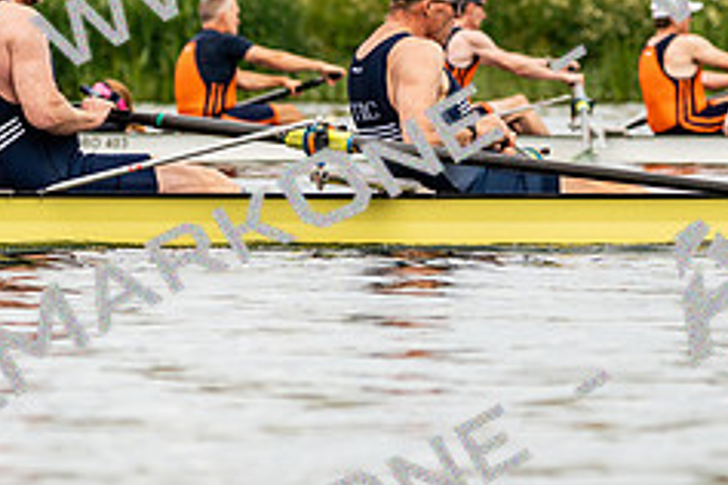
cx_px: 412
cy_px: 75
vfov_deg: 2.4
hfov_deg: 3.6
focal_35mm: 577
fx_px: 11667
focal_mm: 236
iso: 320
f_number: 6.3
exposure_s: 1/2000
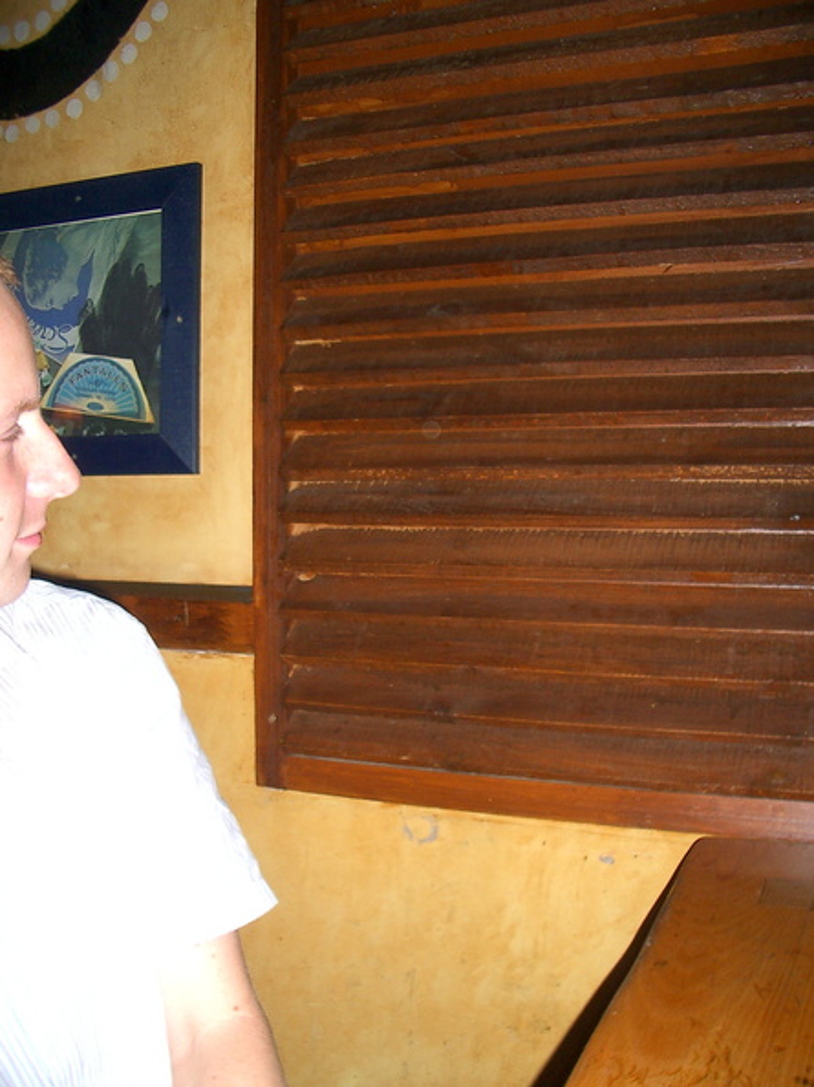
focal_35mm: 35
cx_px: 407
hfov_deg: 40.7
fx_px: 1098
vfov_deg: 52.6
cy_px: 544
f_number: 2.6
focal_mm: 5.8
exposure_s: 1/40
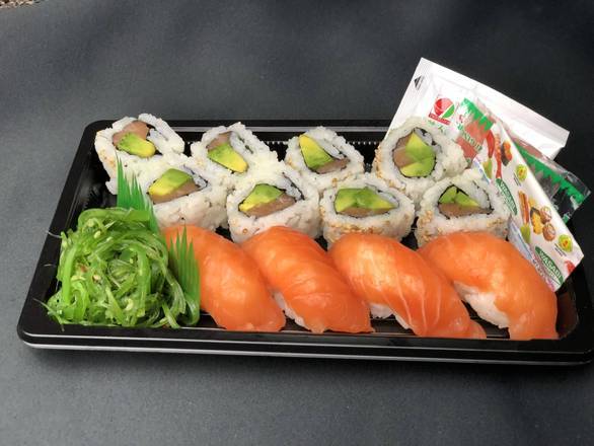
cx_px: 297
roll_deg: +1.6
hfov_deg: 36.8
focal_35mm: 52
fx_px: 893
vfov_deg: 28.1
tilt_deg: -42.2
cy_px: 223
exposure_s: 1/60
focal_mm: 6
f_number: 2.4
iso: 50
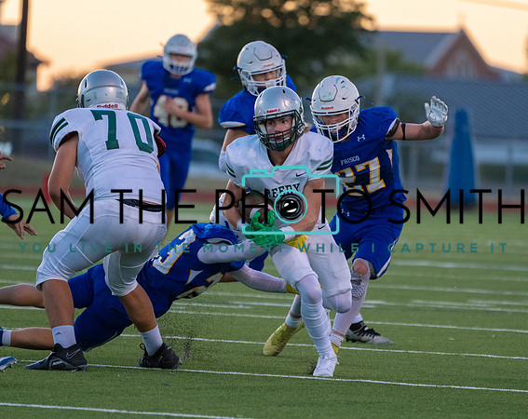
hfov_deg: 4.0
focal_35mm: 480
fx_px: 7480
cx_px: 322
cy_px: 206
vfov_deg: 3.2
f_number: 5.6
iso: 5000
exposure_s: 1/1250
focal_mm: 400
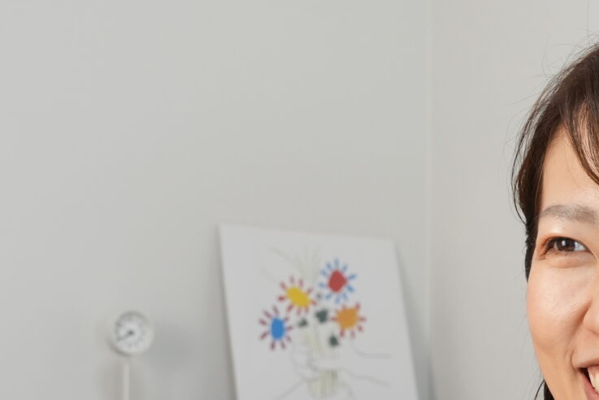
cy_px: 448
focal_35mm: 125
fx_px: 2081
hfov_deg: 16.1
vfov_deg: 10.8
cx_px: 579
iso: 1000
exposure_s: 1/125
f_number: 5.6
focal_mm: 36
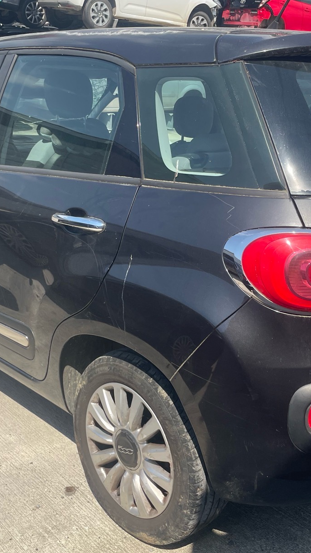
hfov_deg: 28.3
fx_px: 616
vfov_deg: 48.4
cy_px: 280
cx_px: 165
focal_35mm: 42
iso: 32
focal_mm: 4.2
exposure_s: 1/2564
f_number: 1.6
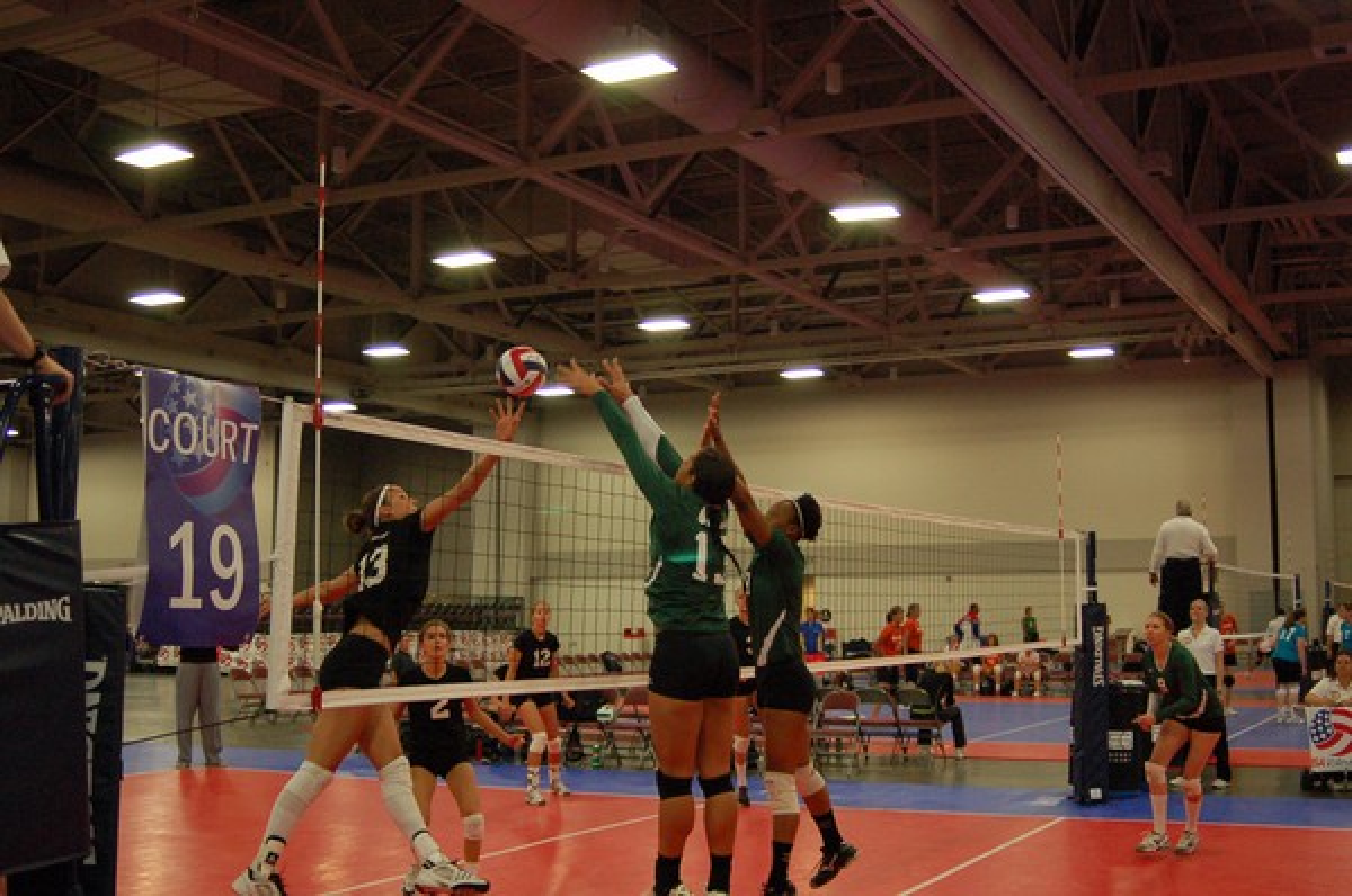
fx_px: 1575
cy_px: 448
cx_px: 676
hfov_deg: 46.5
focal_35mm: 42
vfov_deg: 31.8
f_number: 3.3
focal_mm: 28
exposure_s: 1/320
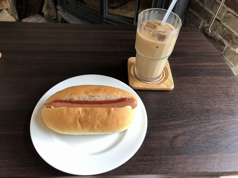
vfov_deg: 49.7
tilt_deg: -50.0
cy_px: 89
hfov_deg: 63.4
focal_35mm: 28
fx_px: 193
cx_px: 119
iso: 64
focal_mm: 3.99
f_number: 1.8
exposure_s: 1/17
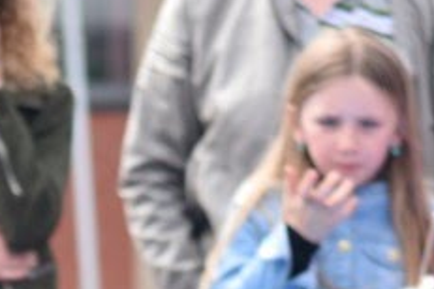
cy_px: 521
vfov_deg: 2.2
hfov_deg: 3.4
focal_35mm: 612
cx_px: 122
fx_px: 7377
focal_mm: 92
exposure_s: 1/500
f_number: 3.5
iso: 100
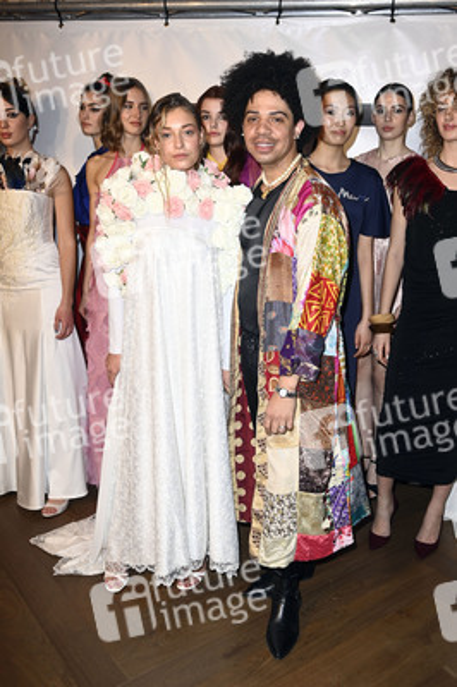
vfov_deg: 58.8
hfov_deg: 41.0
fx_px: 610
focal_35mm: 32
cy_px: 344
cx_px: 228
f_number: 5.6
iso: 500
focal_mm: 32
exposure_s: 1/250
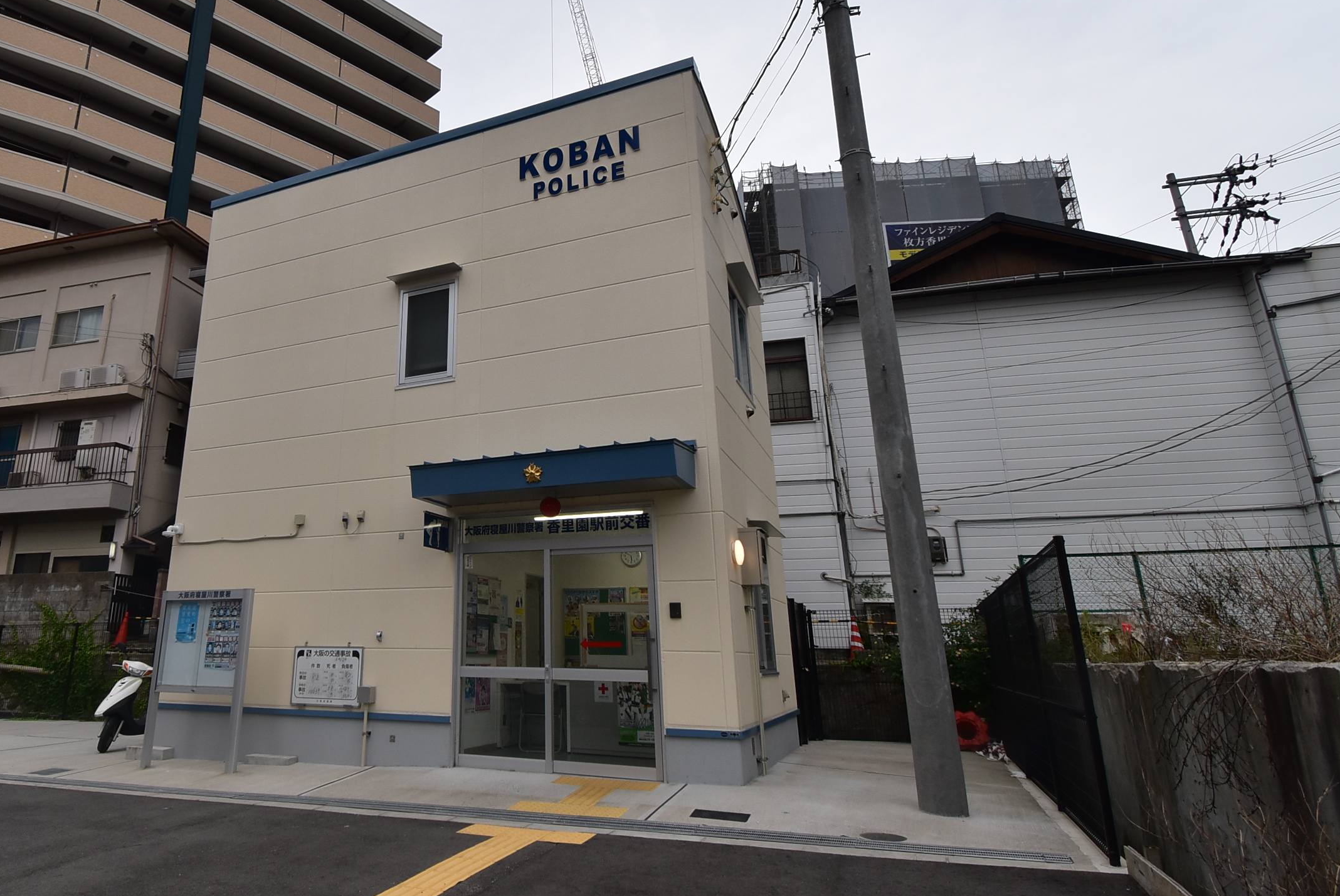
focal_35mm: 21
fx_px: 782
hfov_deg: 79.3
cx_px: 485
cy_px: 399
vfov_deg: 59.5
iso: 400
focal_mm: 10
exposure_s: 1/160
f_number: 9
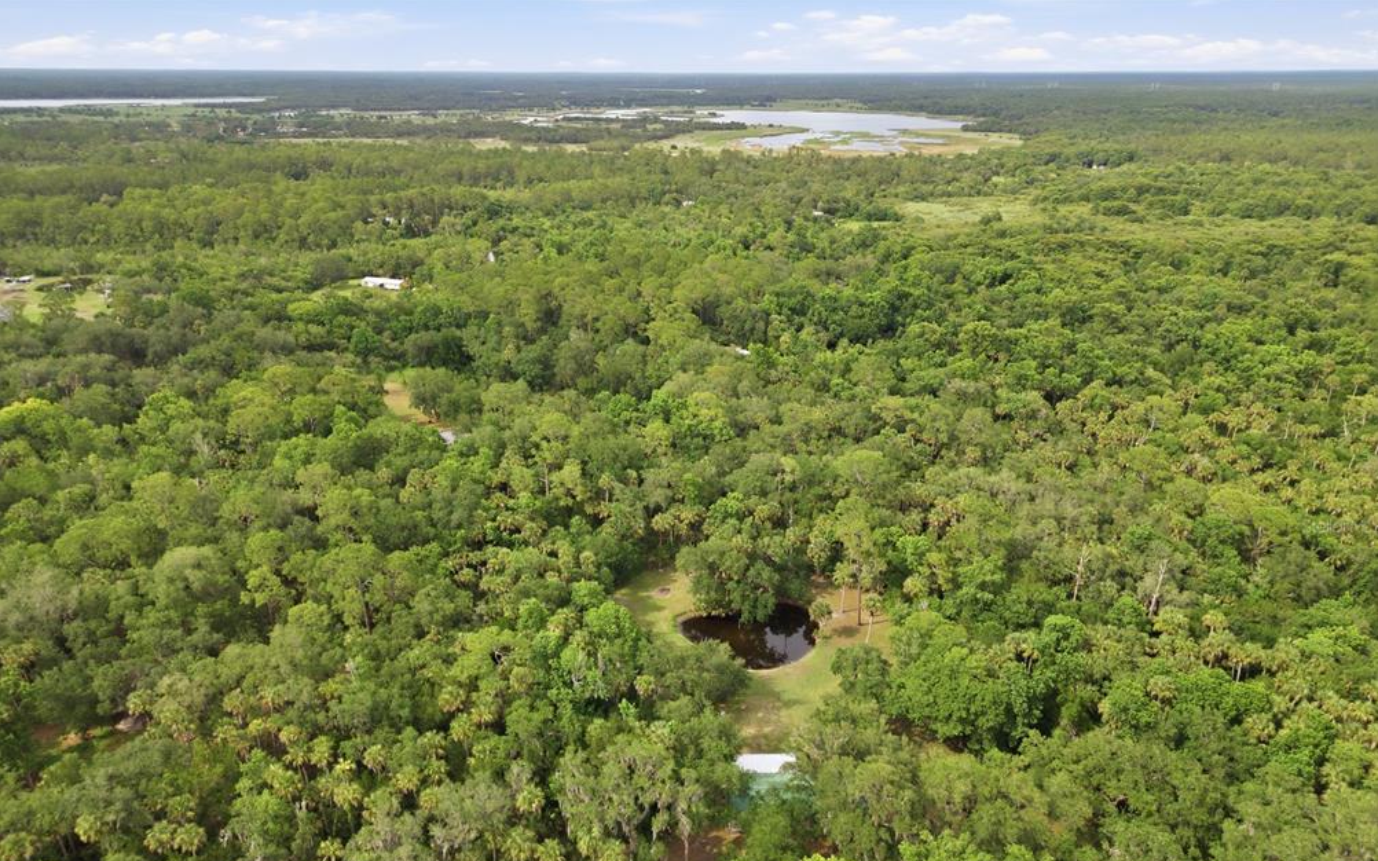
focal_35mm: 26
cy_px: 525
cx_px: 681
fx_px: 976
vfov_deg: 47.3
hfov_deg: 70.4
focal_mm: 6.7
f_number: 1.7
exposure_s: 1/1600
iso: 130
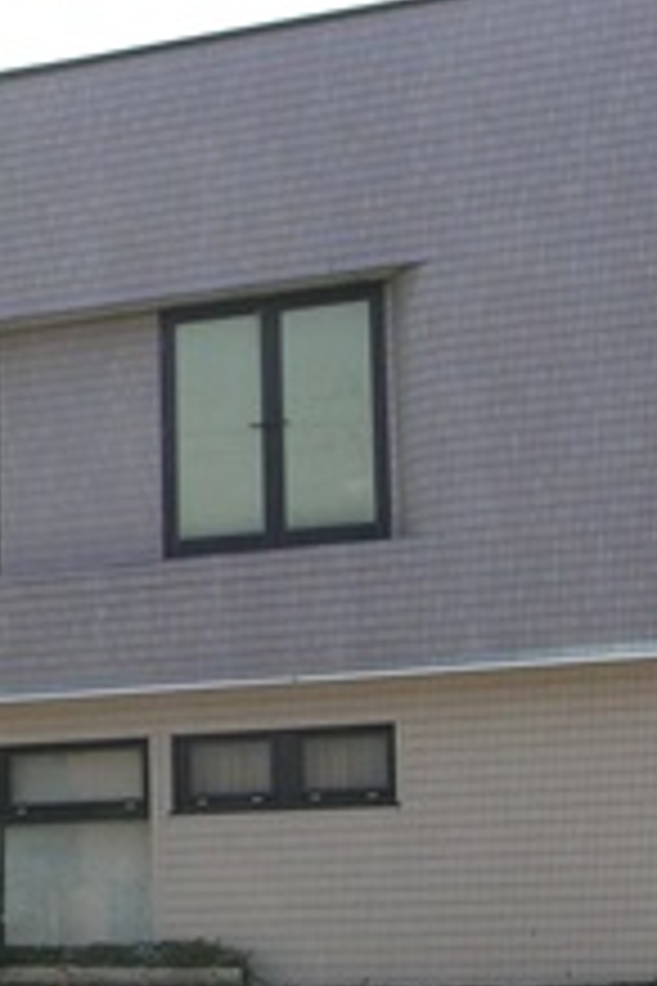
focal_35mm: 96
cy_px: 612
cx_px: 115
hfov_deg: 14.2
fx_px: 2628
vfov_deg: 21.2
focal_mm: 5.8
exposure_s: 1/265
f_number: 5.6
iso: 71
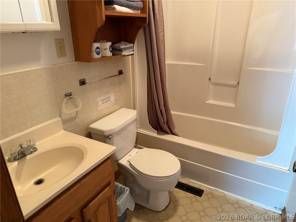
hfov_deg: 71.6
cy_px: 111
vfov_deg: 56.8
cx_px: 148
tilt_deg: -20.7
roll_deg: +0.7
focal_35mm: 24
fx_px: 205
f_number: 1.78
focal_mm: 6.76
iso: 500
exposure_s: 1/60
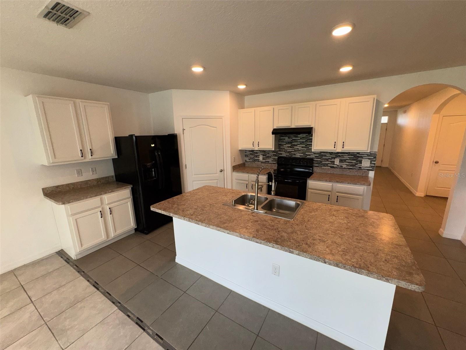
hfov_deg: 102.1
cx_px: 233
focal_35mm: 14
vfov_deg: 85.7
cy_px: 175
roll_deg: +0.9
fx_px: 188
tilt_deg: -12.9
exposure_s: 1/122
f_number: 2.2
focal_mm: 2.22
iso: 64
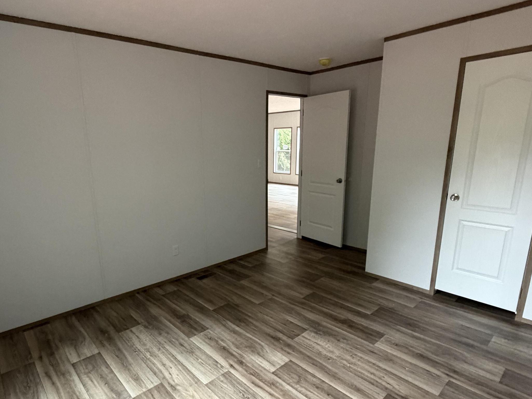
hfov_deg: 78.5
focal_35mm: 21
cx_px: 228
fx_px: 323
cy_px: 220
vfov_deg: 63.3
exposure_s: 1/60
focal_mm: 2.22
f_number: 2.2
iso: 500
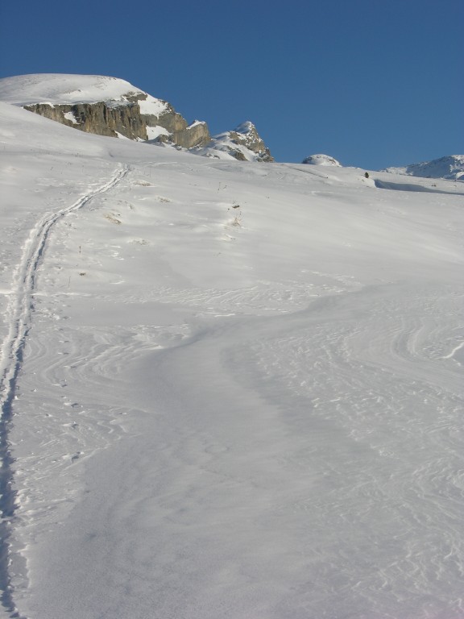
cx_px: 232
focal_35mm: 78
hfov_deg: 18.9
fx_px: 1394
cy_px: 310
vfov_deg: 25.0
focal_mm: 19.9
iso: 50
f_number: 7.6
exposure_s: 1/326
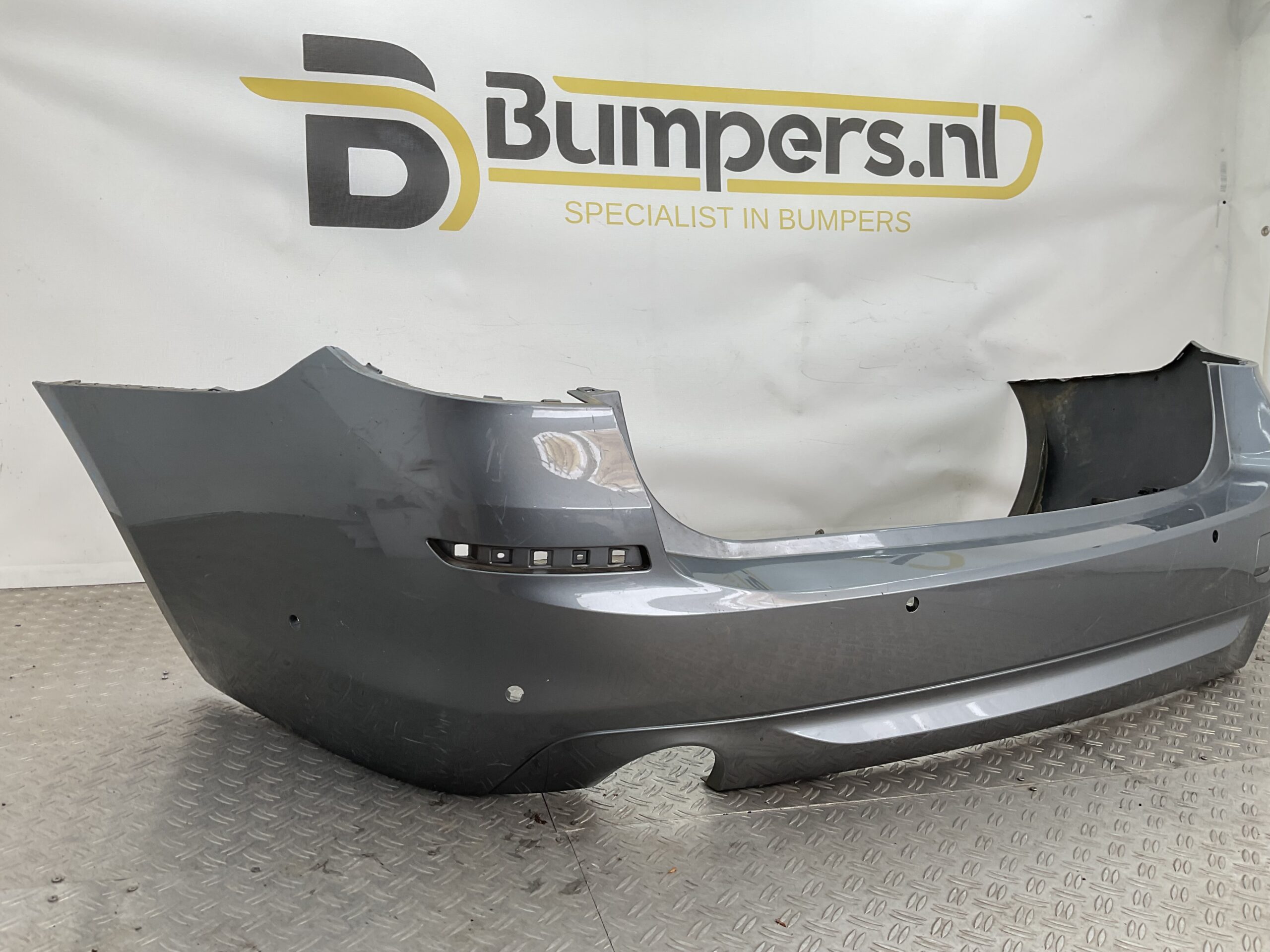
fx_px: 1064
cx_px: 635
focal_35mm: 29
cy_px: 476
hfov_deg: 61.7
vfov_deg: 48.2
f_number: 1.8
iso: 16
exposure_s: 1/111
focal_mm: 3
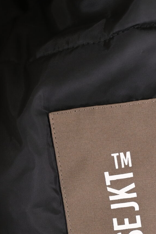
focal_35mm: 179
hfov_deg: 7.6
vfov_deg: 11.3
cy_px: 259
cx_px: 230
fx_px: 1162
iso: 800
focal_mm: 60
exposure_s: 1/125
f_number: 5
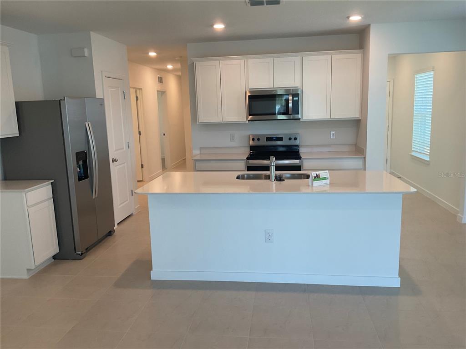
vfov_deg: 48.2
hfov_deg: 61.7
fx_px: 390
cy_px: 174
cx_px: 233
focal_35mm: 29
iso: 64
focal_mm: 3
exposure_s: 1/120
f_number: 1.8
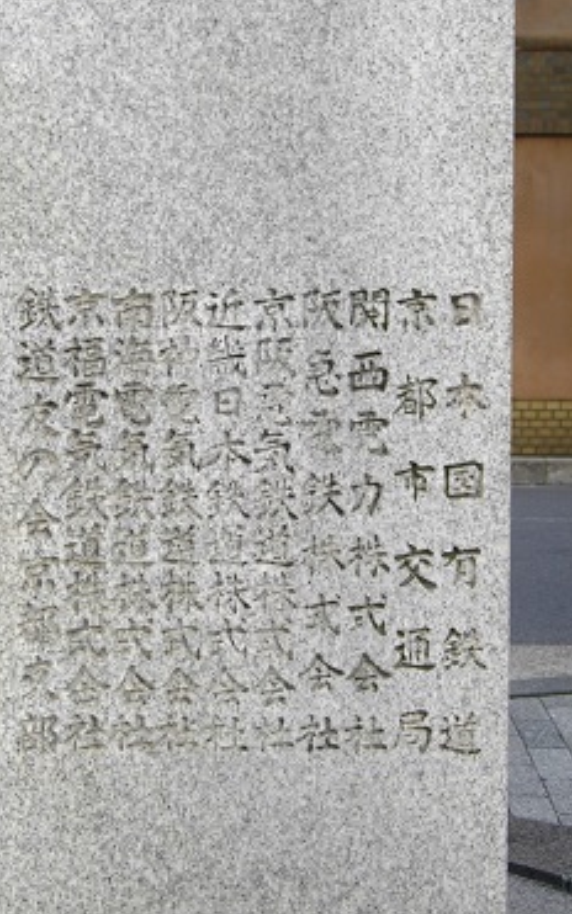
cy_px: 472
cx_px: 239
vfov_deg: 29.8
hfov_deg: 18.9
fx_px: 1720
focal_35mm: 69
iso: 100
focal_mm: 11
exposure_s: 1/160
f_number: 4.1
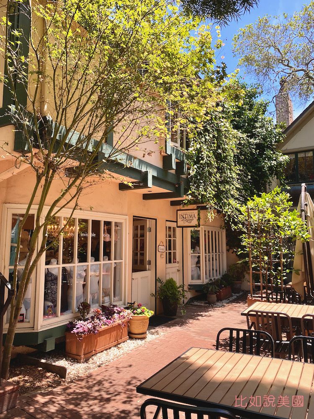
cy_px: 210
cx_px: 157
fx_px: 314
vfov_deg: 67.3
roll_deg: -0.2
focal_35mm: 26
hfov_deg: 53.1
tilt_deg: +7.4
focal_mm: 4.25
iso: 32
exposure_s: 1/549
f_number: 1.8
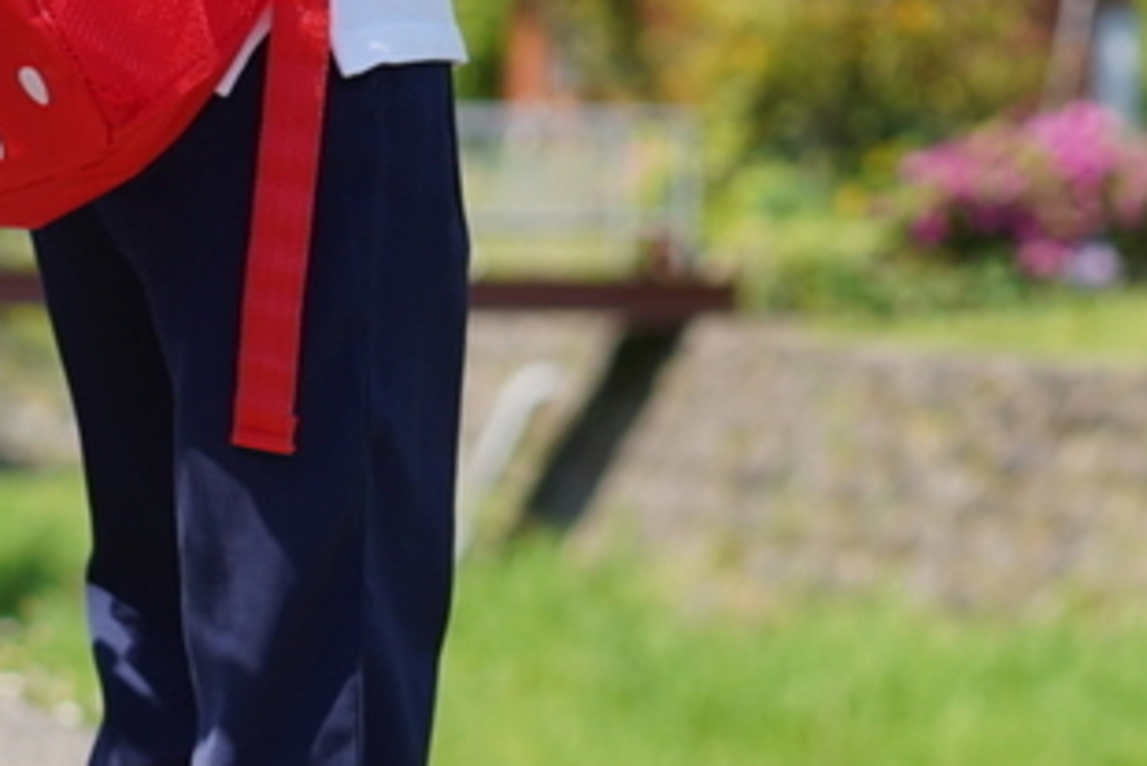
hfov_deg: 9.6
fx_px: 6789
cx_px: 847
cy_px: -248
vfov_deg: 6.4
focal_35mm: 213
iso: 100
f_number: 3.2
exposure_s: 1/1000
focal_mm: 55
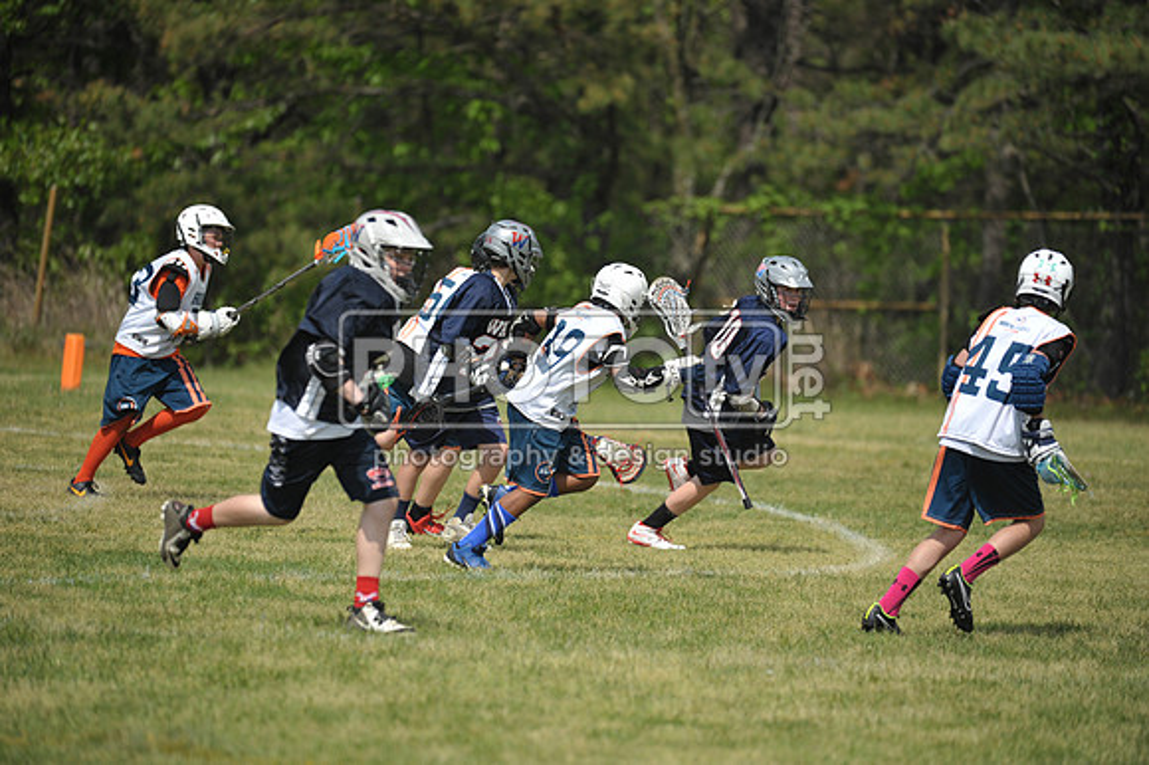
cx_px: 574
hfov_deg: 7.1
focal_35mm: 290
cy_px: 382
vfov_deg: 4.7
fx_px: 9250
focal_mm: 290
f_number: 4
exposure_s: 1/5000
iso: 640
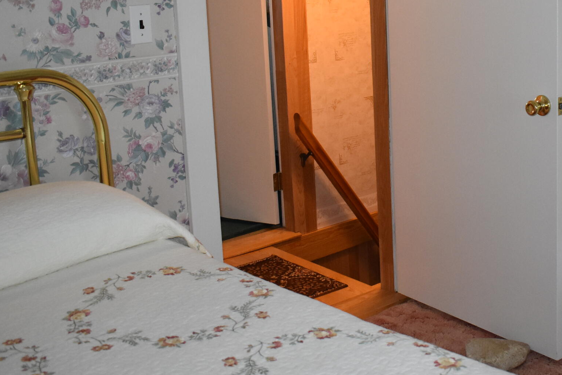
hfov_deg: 36.3
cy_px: 76
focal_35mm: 53
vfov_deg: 25.1
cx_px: 448
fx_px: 827
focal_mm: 18
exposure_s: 1/125
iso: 1600
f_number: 3.5
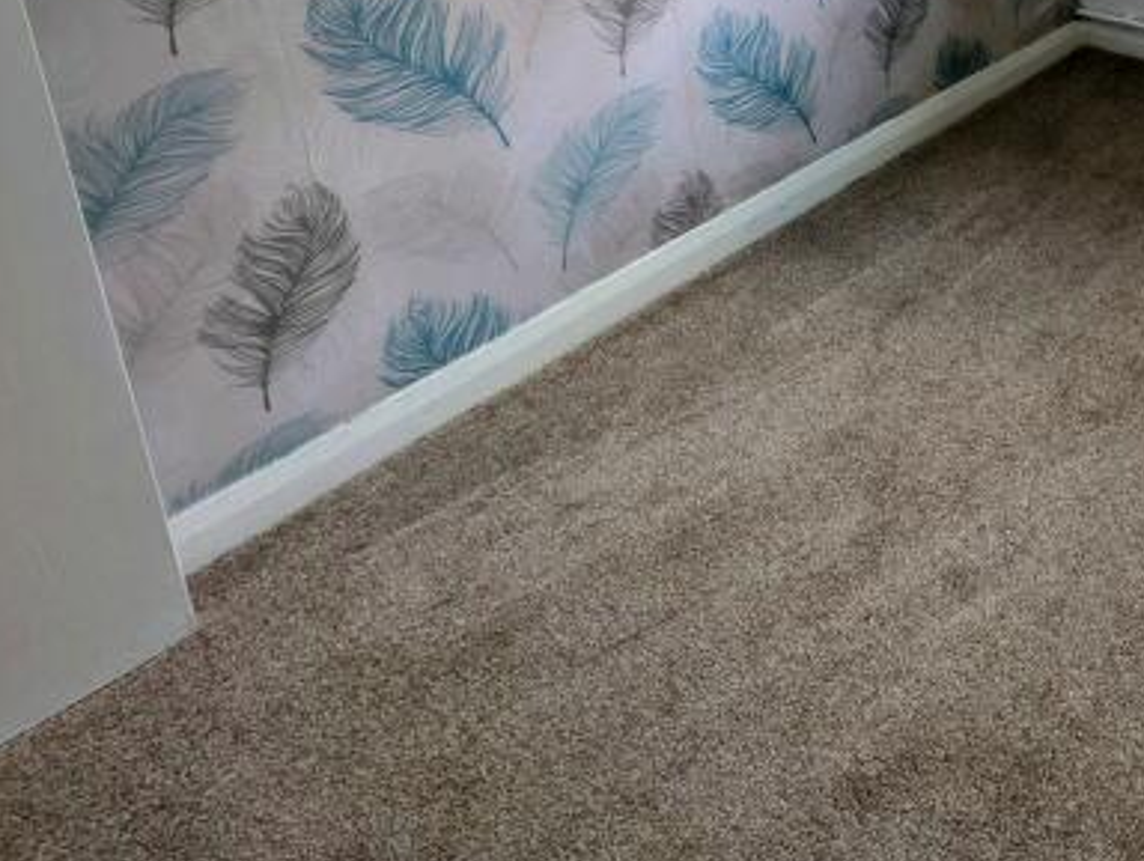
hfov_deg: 42.3
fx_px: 1059
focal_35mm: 32
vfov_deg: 34.8
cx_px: 1305
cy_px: -183
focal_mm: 2.23
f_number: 1.95
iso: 39
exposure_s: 1/32.4
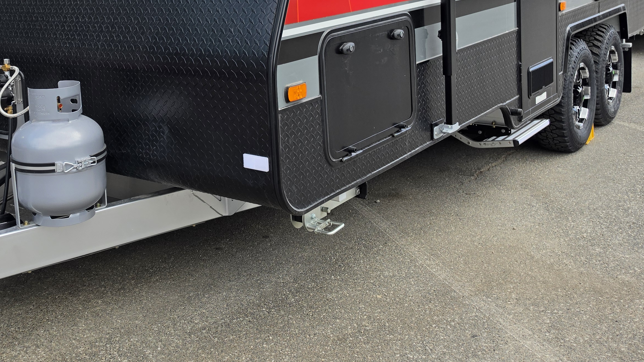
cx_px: 180
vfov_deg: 26.8
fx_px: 734
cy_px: 37
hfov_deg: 46.1
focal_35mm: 43
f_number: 1.4
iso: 64
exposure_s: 1/4764
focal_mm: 6.5
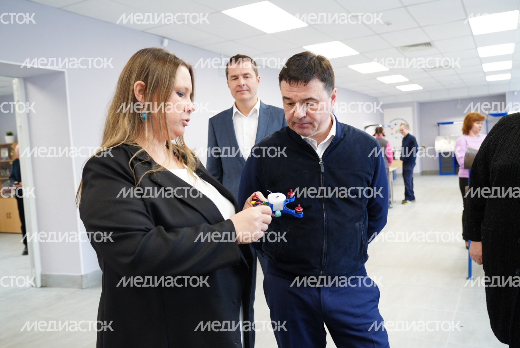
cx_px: 260
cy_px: 174
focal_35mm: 31
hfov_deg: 60.2
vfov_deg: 42.4
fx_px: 448
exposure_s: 1/125
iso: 1600
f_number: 4.5
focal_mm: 31
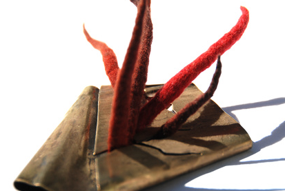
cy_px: 111
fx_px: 1512
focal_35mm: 191
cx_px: 159
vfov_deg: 7.2
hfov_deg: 10.8
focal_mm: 105
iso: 110
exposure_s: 1/500
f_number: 5.6
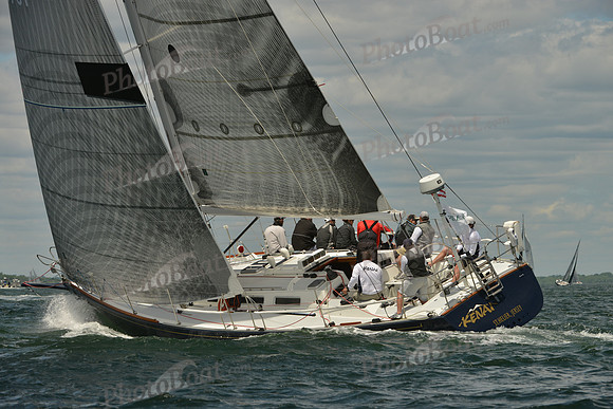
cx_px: 306
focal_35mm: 200
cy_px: 204
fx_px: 3406
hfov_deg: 10.3
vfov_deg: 6.9
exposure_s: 1/800
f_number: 9
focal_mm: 200
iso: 200
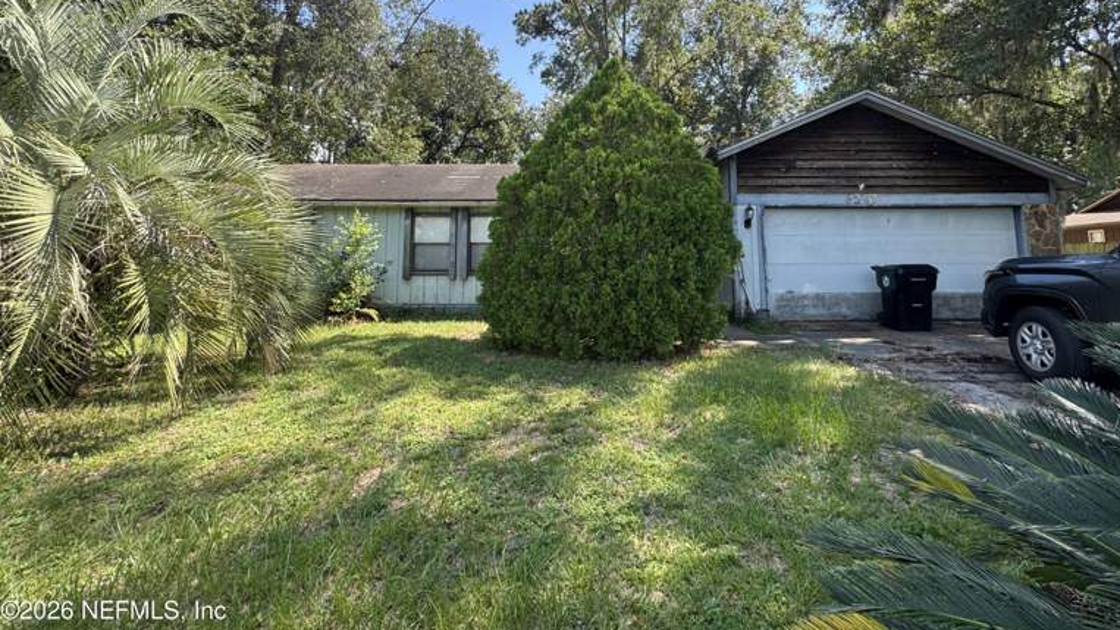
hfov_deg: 99.3
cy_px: 210
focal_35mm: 16
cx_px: 586
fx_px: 475
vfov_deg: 65.3
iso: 40
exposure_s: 1/314
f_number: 2.2
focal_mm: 2.22
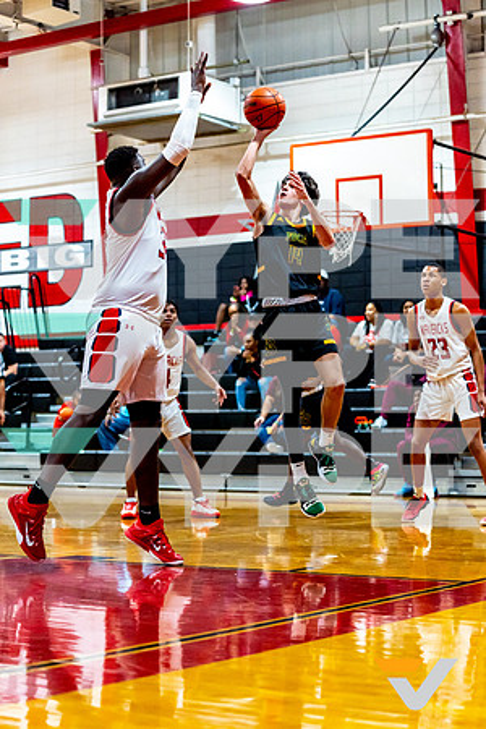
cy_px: 364
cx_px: 243
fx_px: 1417
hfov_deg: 19.5
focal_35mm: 70
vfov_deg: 28.8
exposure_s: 1/1250
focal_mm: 70
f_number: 2.8
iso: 3200
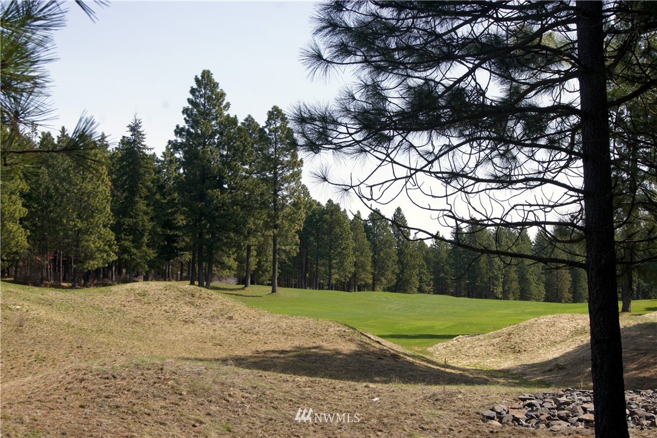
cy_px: 219
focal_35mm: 75
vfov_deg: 18.2
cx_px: 328
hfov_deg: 27.0
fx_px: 1369
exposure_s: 1/160
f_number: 13
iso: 200
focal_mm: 50
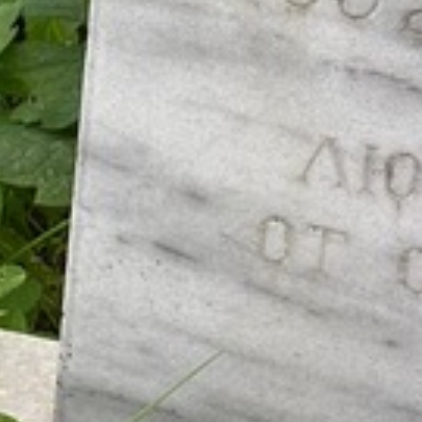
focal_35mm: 273
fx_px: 3765
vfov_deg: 6.3
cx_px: 719
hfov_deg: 6.3
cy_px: -281
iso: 20
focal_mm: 6
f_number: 2
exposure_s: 1/300
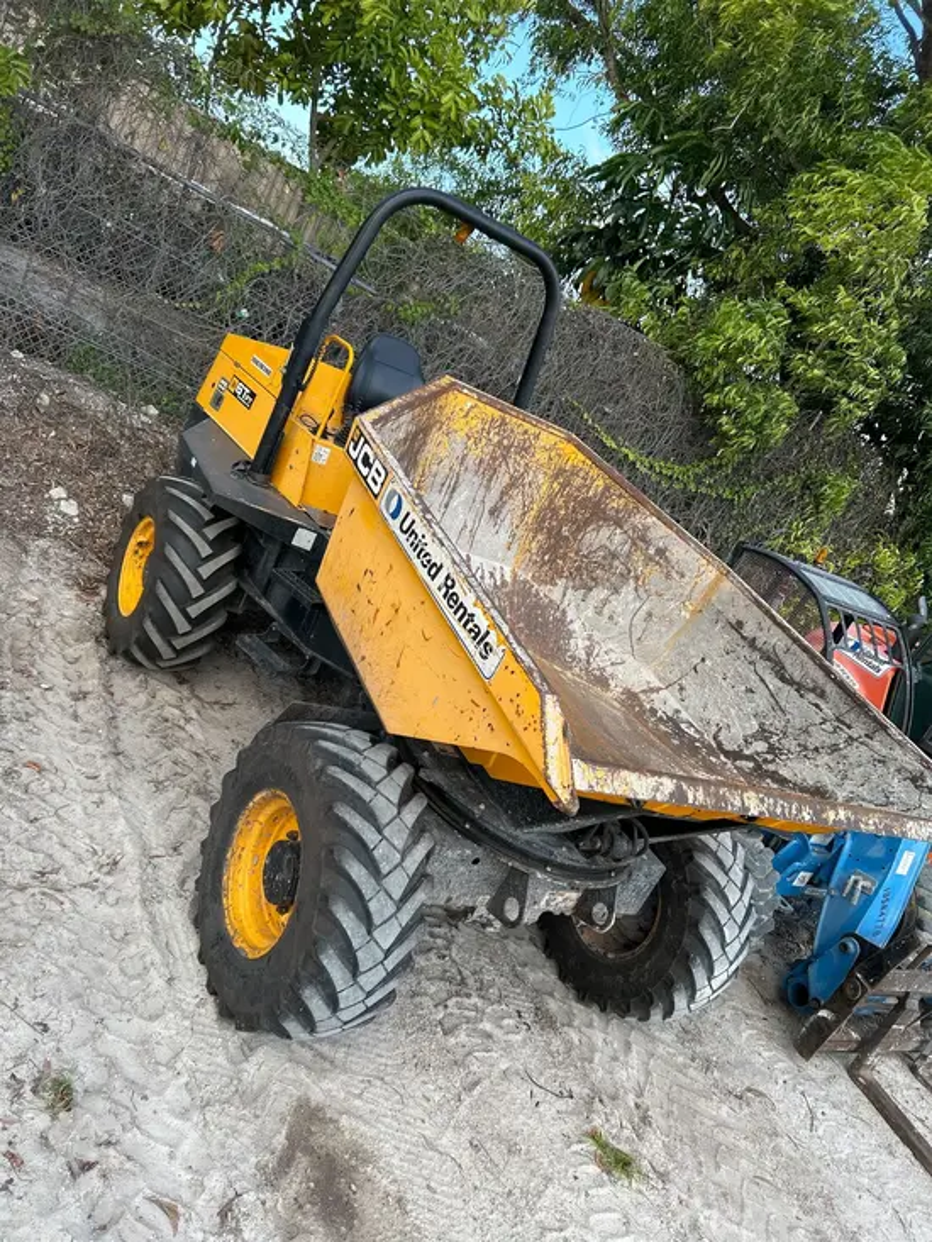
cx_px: 466
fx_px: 933
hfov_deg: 53.1
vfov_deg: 67.3
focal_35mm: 26
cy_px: 621
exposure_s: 1/516
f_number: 1.5
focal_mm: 5.7
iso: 50
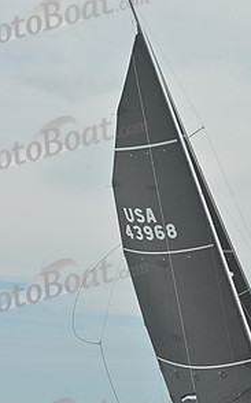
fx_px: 1548
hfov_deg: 9.2
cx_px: 220
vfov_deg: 14.8
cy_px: 197
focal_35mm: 141
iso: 320
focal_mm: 70
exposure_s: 1/1250
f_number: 11
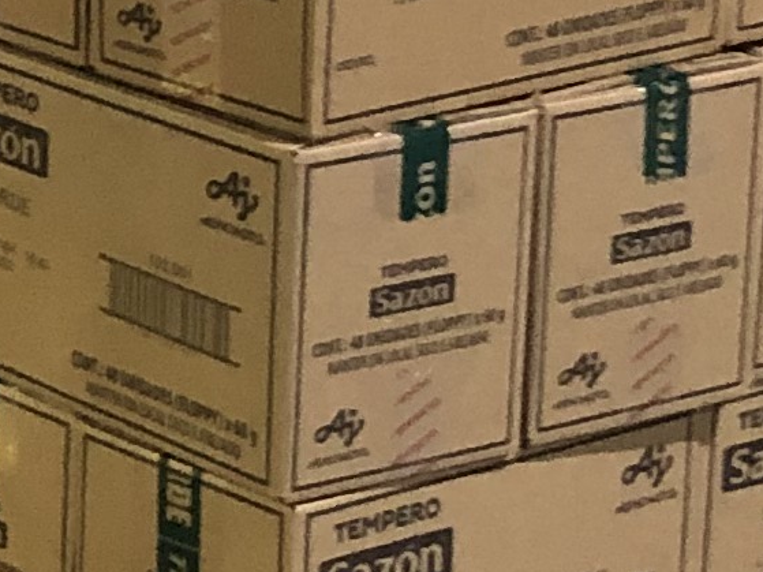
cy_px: 22
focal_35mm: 202
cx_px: -531
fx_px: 4451
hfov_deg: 9.4
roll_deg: +1.6
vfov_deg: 7.3
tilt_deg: -13.6
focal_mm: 3.99
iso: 80
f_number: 1.8
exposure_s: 1/15
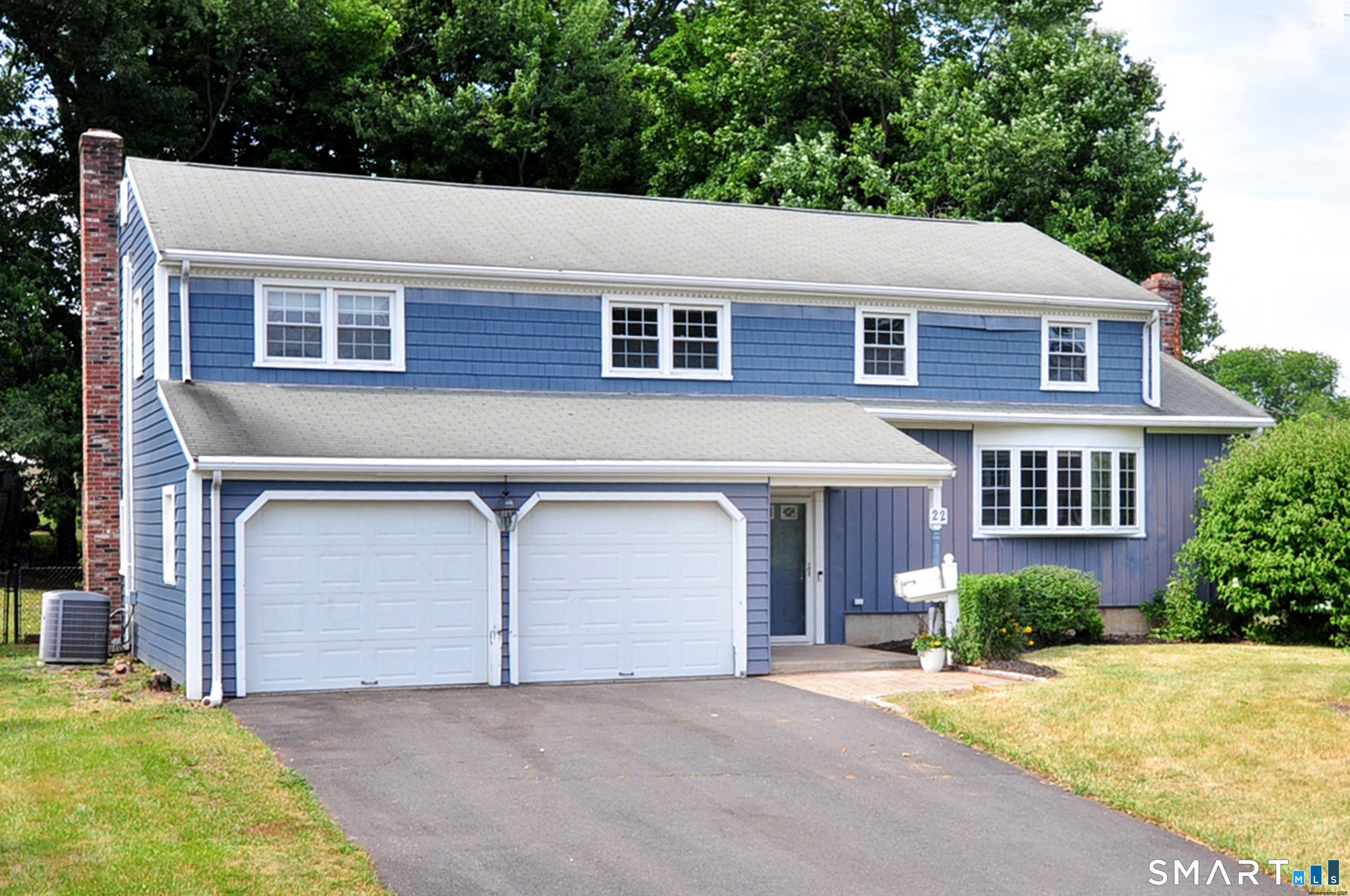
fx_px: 1124
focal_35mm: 30
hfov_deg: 62.0
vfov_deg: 43.5
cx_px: 675
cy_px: 448
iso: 200
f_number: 8
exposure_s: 1/160
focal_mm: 20
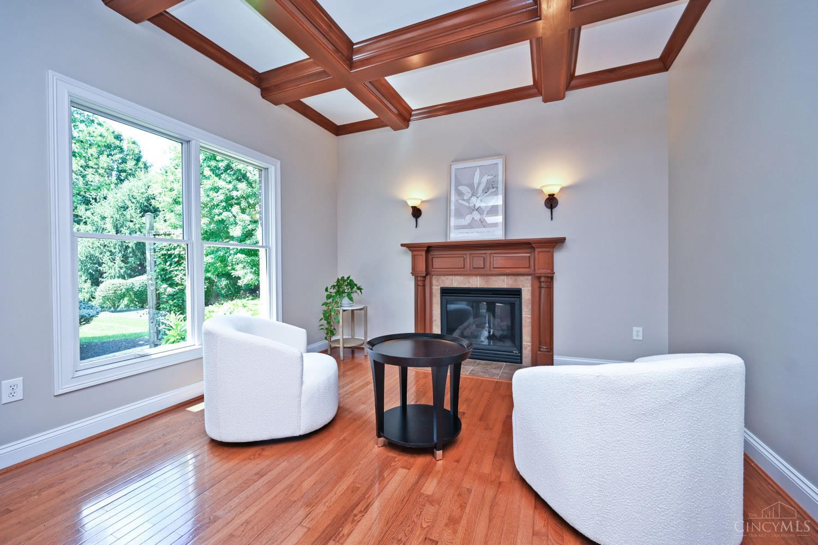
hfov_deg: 104.3
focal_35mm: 14
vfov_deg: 81.2
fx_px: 318
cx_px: 409
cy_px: 272
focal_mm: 14
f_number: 4.5
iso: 200
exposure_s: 1/80
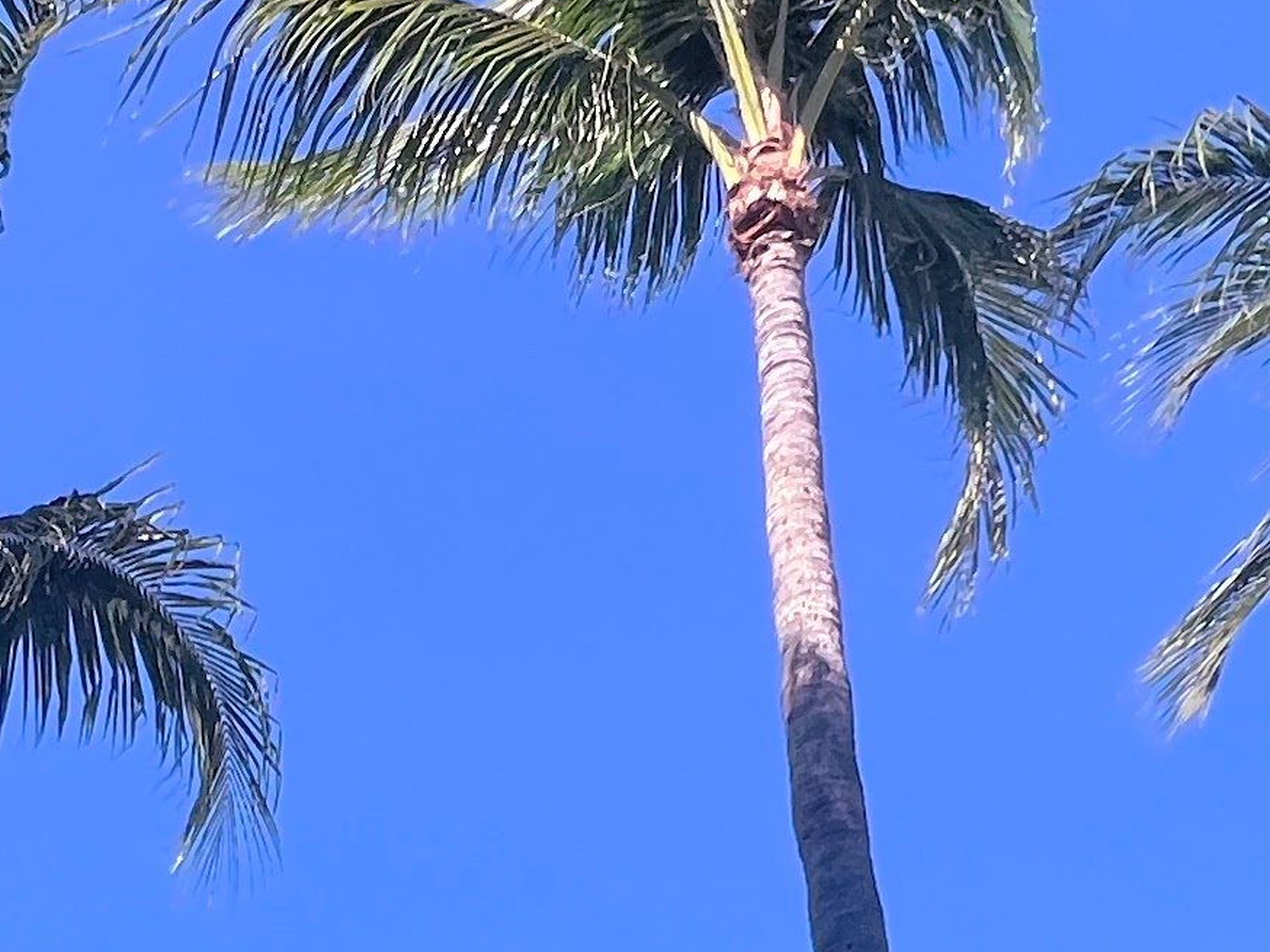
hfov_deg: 32.0
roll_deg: +1.1
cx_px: 434
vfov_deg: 19.6
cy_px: 1599
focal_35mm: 60
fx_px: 2201
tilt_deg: +19.9
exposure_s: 1/1410
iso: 32
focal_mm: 1.57
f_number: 1.8
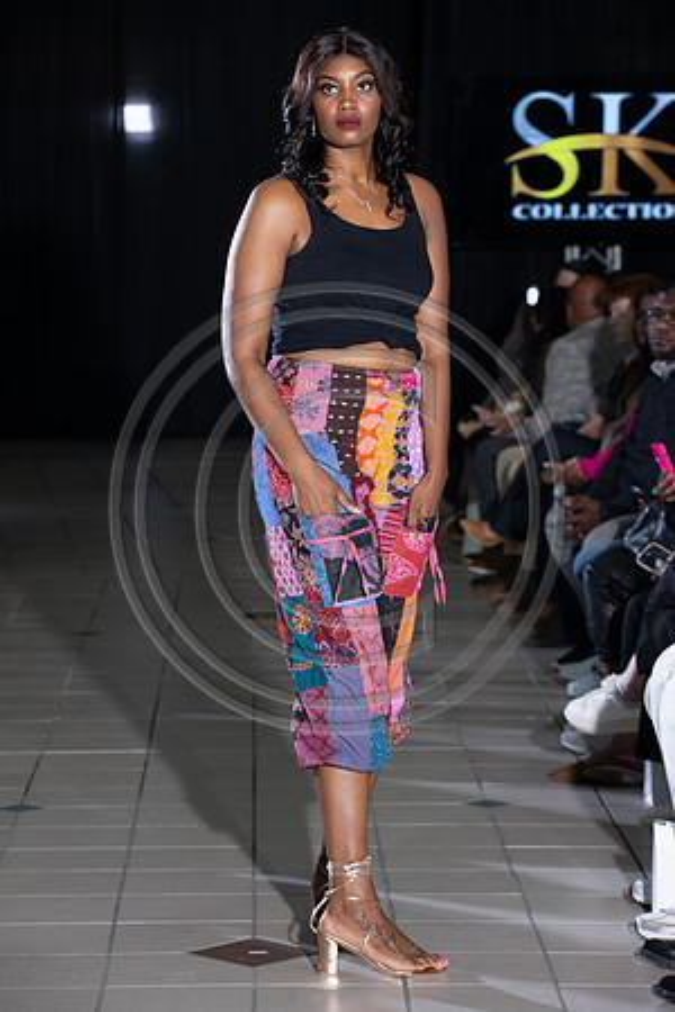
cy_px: 506
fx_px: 3515
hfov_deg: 11.0
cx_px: 338
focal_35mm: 125
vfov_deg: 16.4
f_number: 6.3
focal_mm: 125
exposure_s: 1/160
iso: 1250
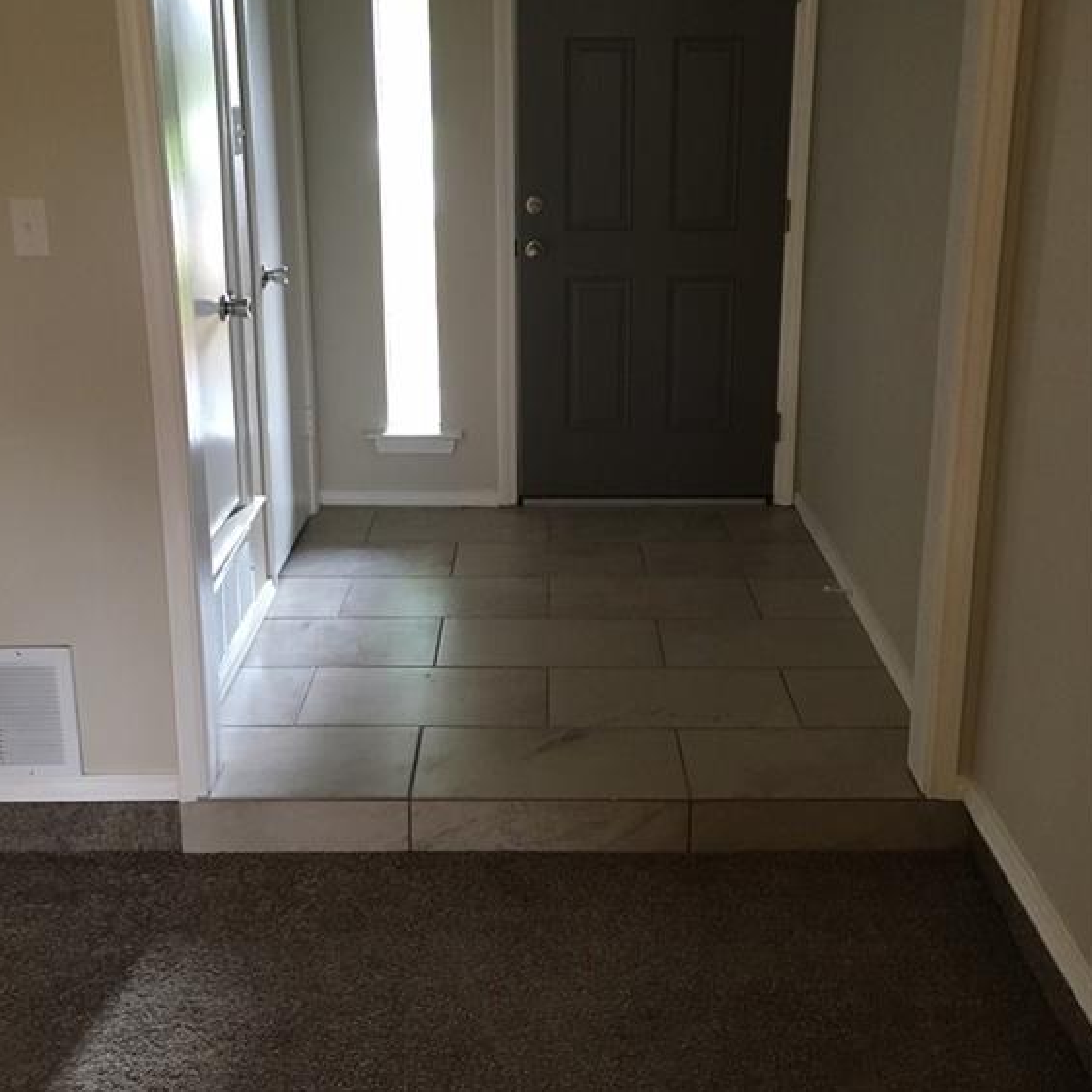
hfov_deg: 47.2
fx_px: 1249
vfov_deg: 46.7
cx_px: 542
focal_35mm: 35
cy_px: 387
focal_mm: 4.15
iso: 125
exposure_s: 1/30
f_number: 2.2
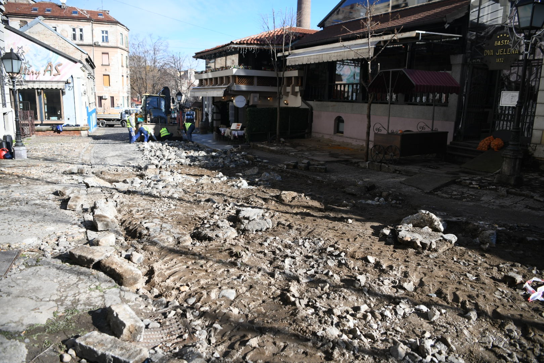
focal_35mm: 24
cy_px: 182
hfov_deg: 73.7
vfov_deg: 53.1
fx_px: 363
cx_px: 272
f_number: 3.2
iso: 640
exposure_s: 1/6400
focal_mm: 24
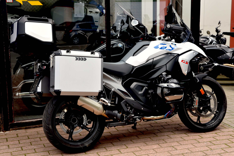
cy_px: 78
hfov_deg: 32.4
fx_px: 403
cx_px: 117
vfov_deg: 21.9
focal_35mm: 62
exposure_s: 1/125
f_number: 5.6
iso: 200
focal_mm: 62
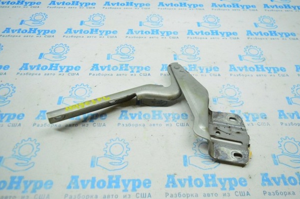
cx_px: 152
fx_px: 241
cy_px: 95
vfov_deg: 44.9
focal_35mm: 29
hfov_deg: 63.7
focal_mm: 18
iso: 6400
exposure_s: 1/1000
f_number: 4
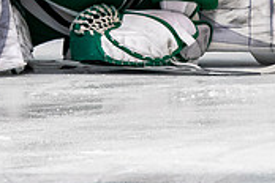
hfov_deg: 1.7
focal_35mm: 1204
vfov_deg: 1.1
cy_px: -151
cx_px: 72
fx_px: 9197
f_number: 2.8
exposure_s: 1/800
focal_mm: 195
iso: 1600
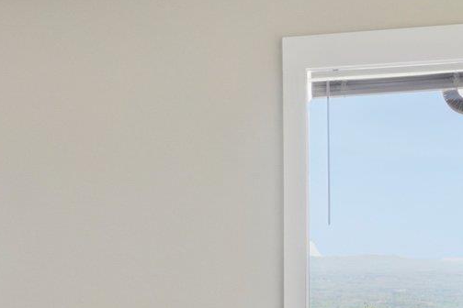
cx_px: -56
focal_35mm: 61
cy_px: 269
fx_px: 784
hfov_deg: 29.4
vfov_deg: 21.8
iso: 250
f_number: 8
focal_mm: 10
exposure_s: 1/30
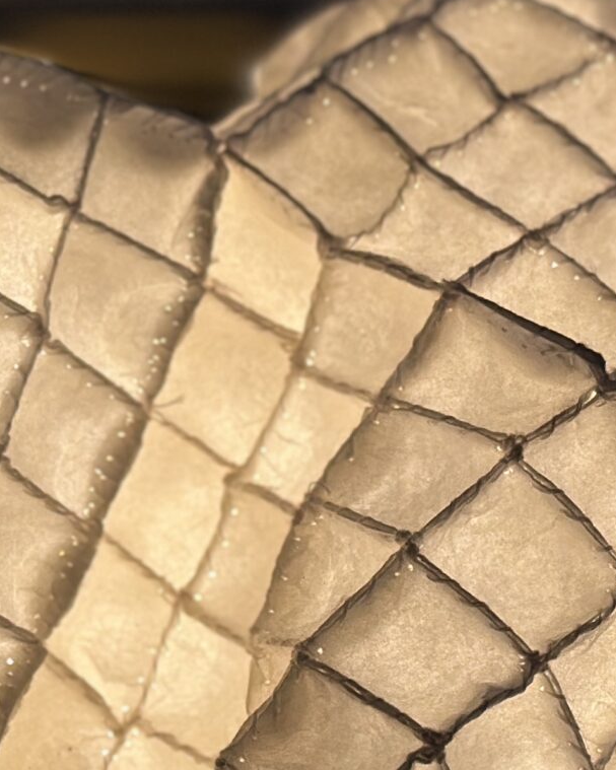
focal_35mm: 158
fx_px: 3601
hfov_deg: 9.7
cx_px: 14
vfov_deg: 12.2
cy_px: 625
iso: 80
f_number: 1.78
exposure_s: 1/221
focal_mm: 6.86
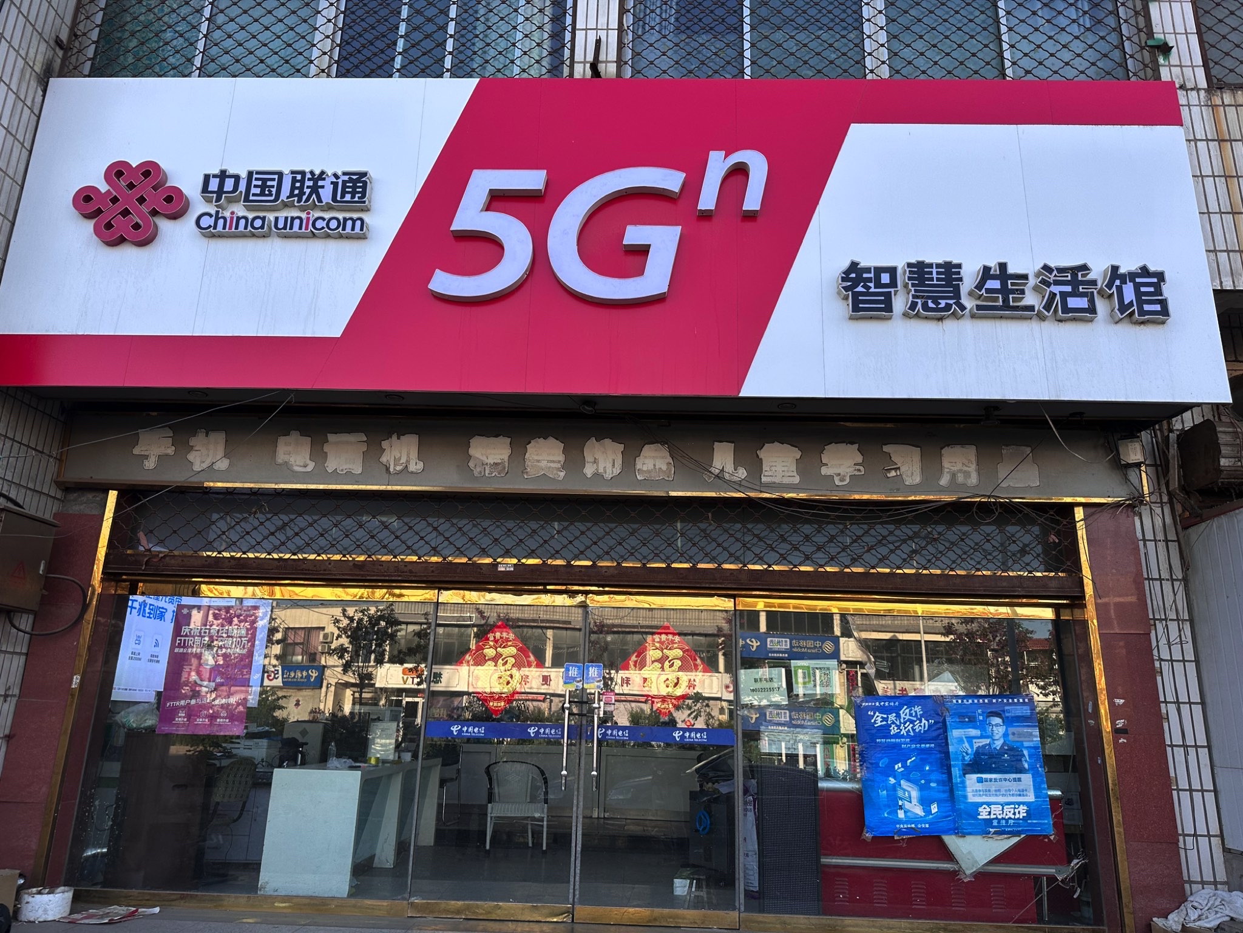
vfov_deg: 56.8
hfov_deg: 71.6
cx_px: 622
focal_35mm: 24
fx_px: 862
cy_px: 466
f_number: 1.78
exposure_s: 1/650
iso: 80
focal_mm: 6.86
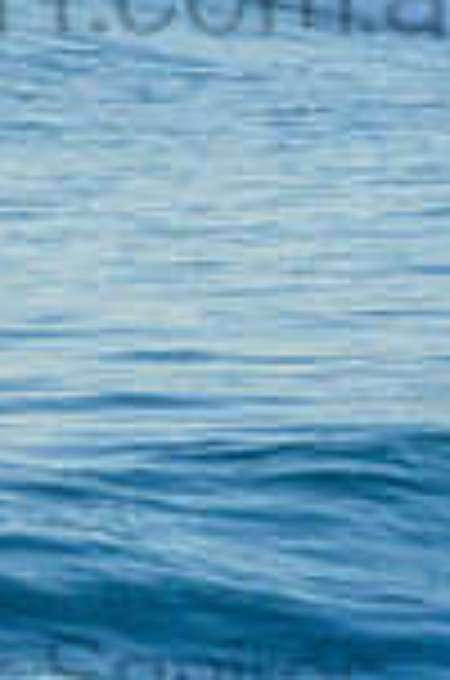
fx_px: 56185
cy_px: -70
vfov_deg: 0.7
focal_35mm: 2983
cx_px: 36
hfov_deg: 0.5
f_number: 5.6
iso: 640
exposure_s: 1/1250
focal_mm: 500
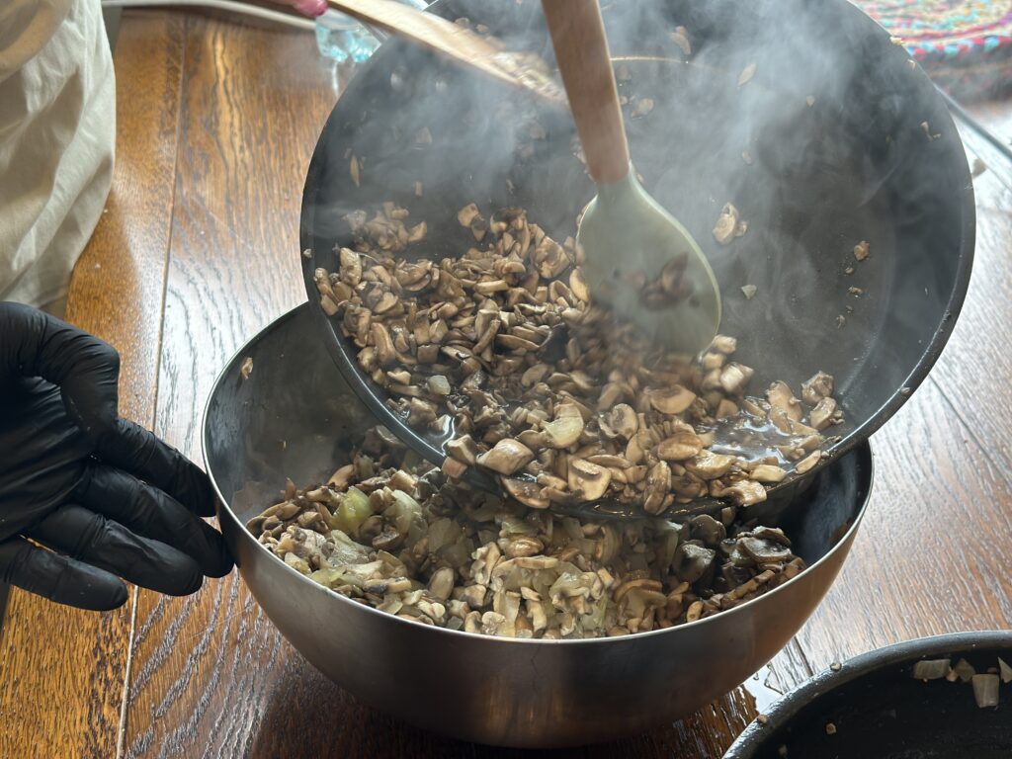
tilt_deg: -33.5
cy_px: 380
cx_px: 506
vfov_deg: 30.3
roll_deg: -2.2
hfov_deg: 39.7
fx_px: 1403
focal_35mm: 48
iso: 125
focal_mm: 6.86
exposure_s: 1/100
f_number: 1.78
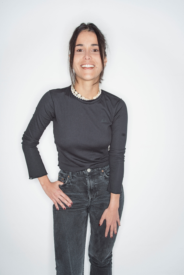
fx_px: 222
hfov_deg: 45.0
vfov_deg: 63.6
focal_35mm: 29
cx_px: 92
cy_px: 138
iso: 100
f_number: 8
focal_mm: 29
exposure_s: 1/160
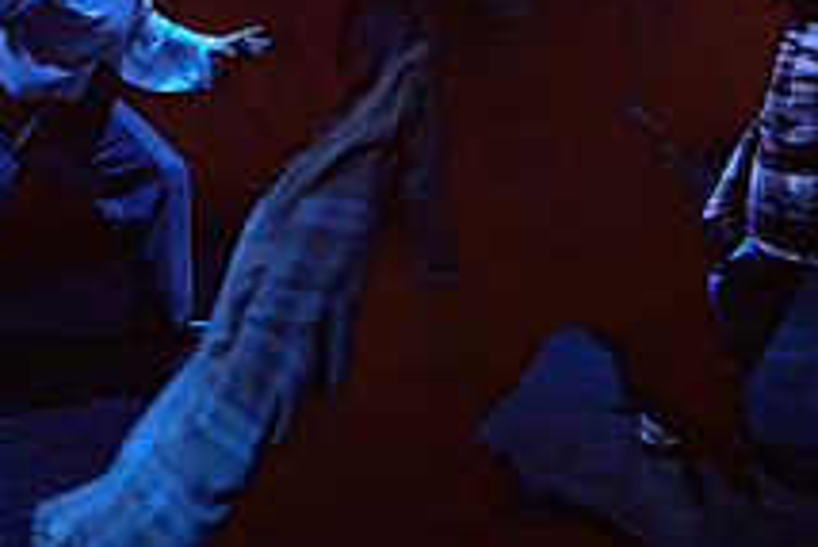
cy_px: 201
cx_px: 173
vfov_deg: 18.2
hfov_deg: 26.5
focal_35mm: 75
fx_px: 1705
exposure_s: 1/300
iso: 3200
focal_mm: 24
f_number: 2.8
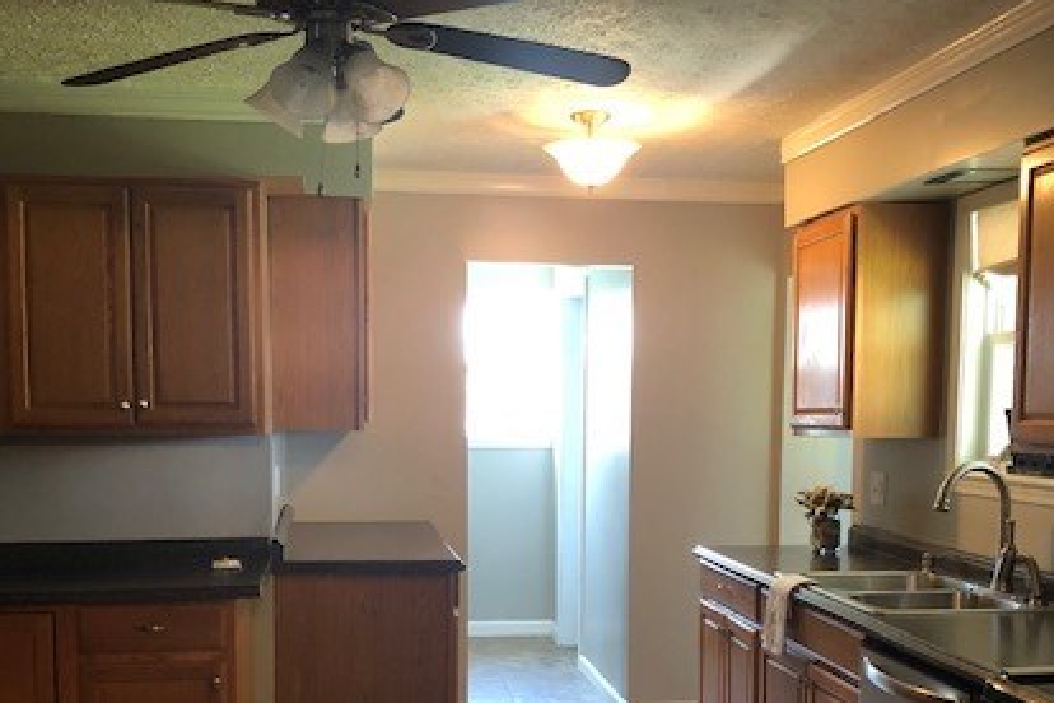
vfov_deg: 29.4
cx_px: 519
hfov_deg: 43.6
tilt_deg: -4.8
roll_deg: -0.1
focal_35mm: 45
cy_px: 532
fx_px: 1317
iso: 80
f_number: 1.8
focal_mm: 4
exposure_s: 1/15
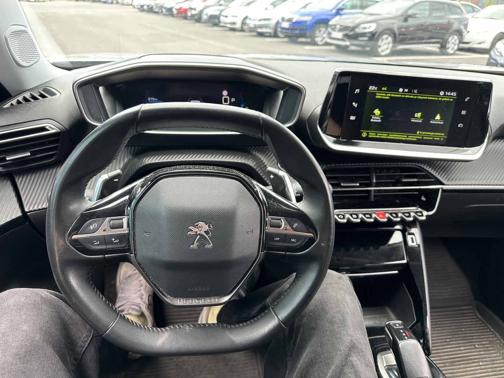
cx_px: 252
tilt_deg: -27.8
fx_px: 349
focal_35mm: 24
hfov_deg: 71.6
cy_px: 189
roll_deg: -1.5
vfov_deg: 56.8
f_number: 1.78
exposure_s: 1/129
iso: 125
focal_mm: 6.86
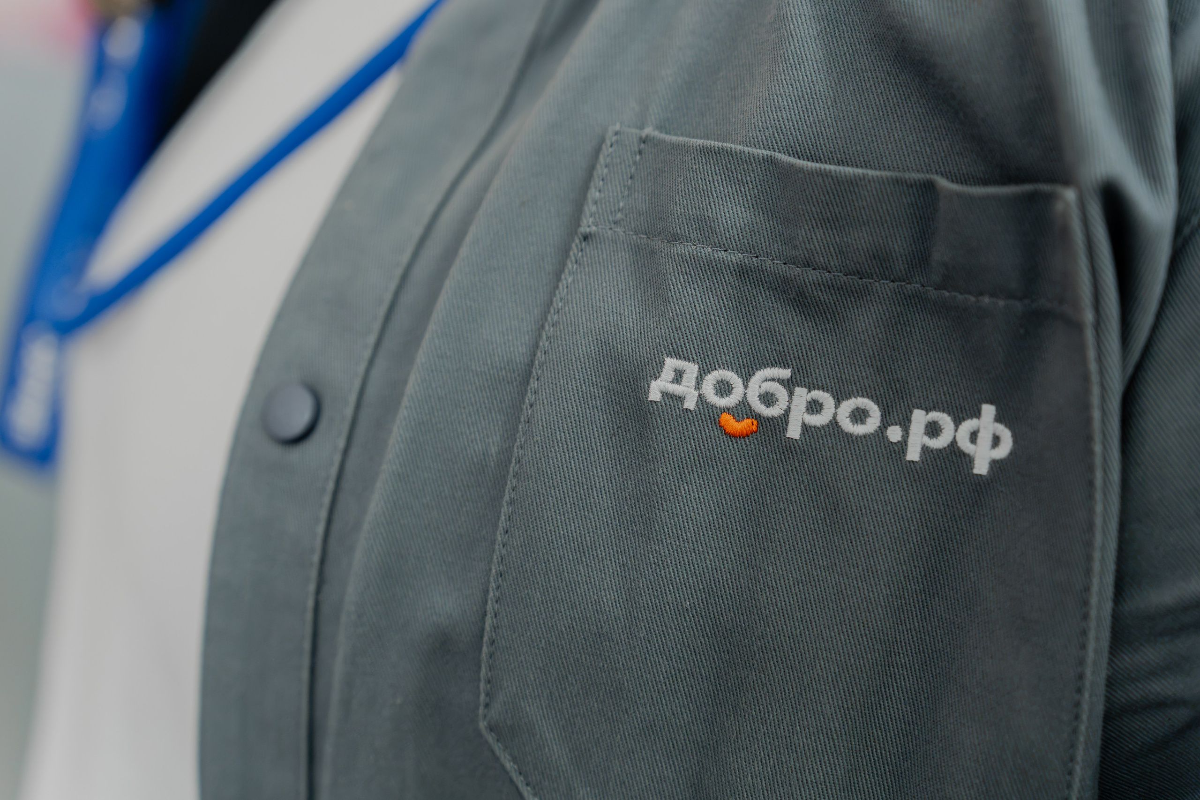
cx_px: 600
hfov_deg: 29.7
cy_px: 400
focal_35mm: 68
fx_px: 2267
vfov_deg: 20.0
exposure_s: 1/100
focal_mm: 68
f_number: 2.8
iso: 1600
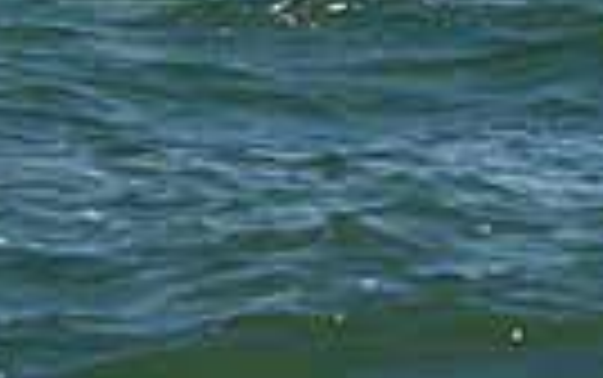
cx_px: -43
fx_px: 8701
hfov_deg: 4.0
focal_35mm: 529
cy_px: -828
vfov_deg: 2.5
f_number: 9
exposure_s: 1/1600
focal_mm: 120
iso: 320
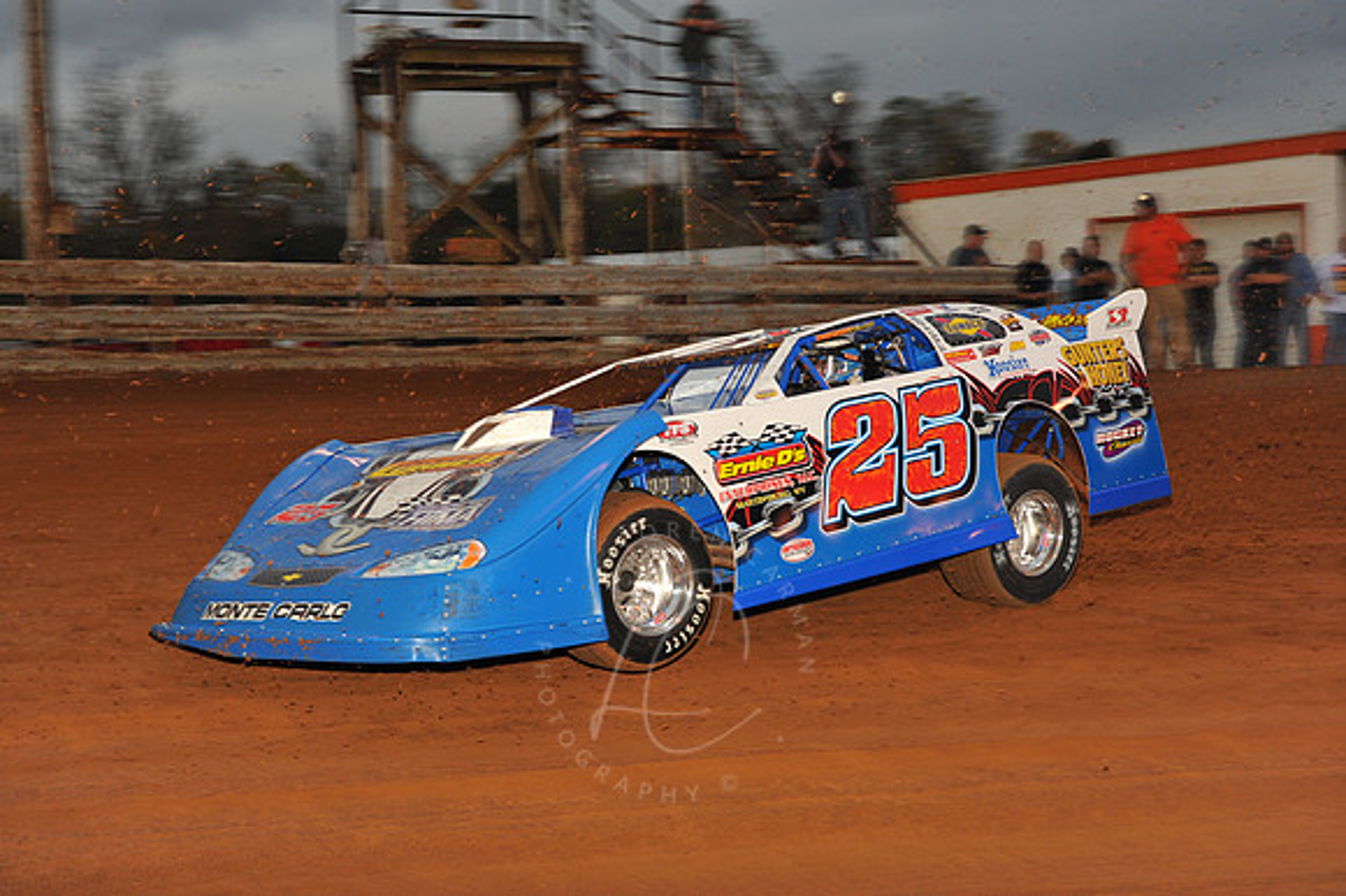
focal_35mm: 70
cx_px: 673
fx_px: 2616
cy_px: 448
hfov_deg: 28.9
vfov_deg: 19.4
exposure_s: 1/320
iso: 800
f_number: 7.1
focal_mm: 70
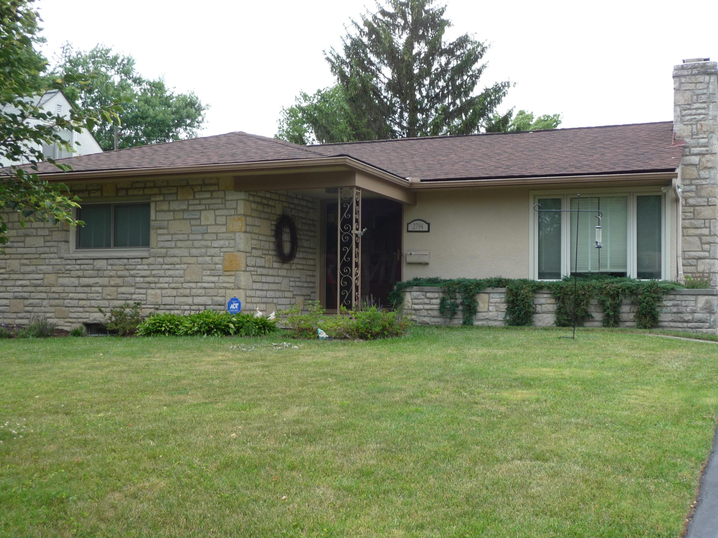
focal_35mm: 45
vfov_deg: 32.2
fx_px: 933
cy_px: 269
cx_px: 359
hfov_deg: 42.1
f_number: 4.1
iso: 100
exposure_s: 1/200
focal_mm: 7.6
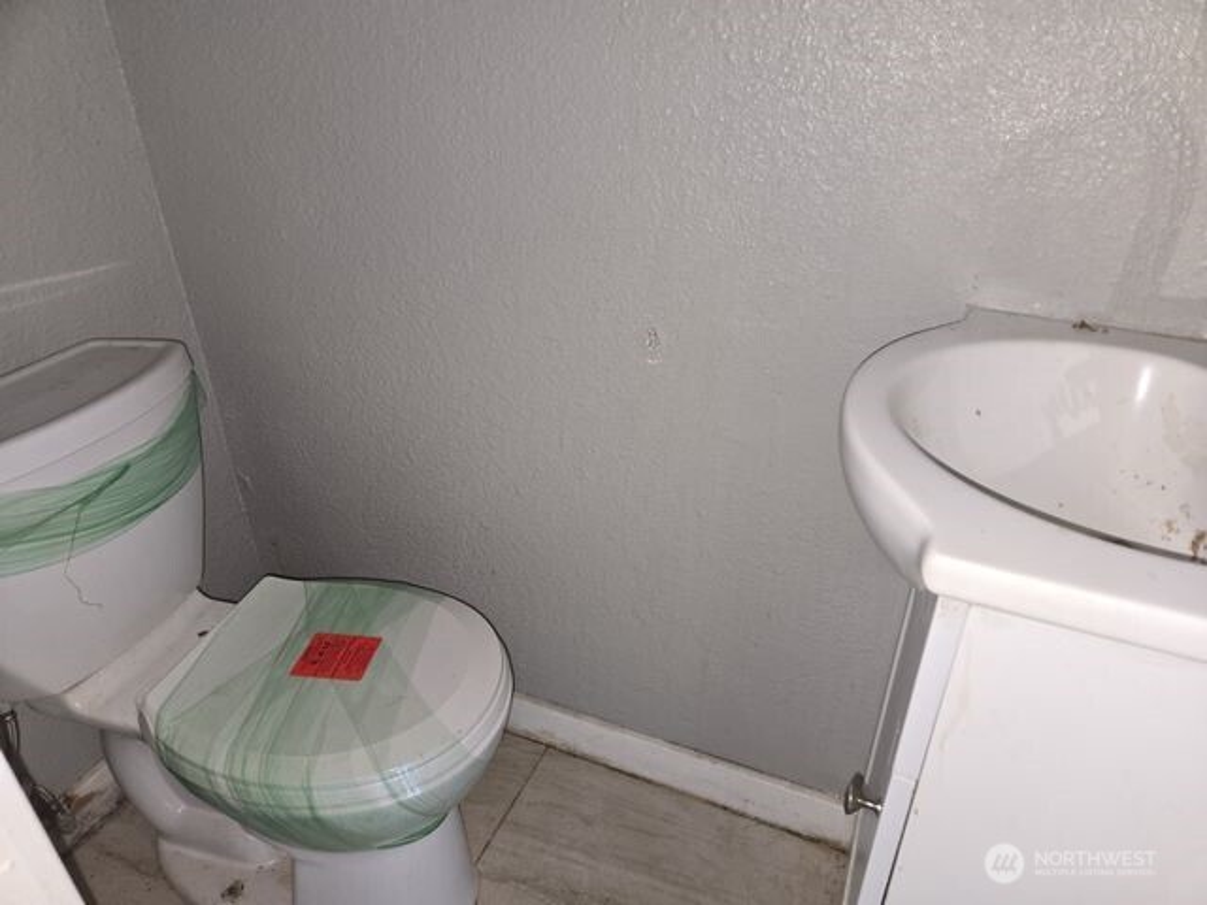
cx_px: 604
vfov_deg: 58.9
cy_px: 452
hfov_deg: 73.9
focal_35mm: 23
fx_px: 802
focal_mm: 5.4
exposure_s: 1/12.5
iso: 250
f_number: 1.8
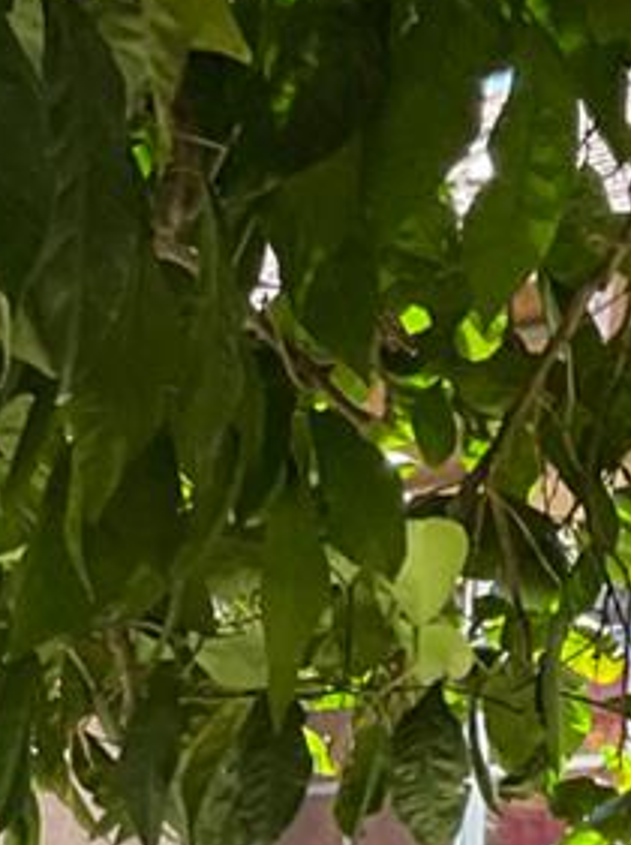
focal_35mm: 155
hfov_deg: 9.5
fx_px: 3776
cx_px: 14
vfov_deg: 12.2
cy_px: 1248
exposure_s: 1/195
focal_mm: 3
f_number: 1.8
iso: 16
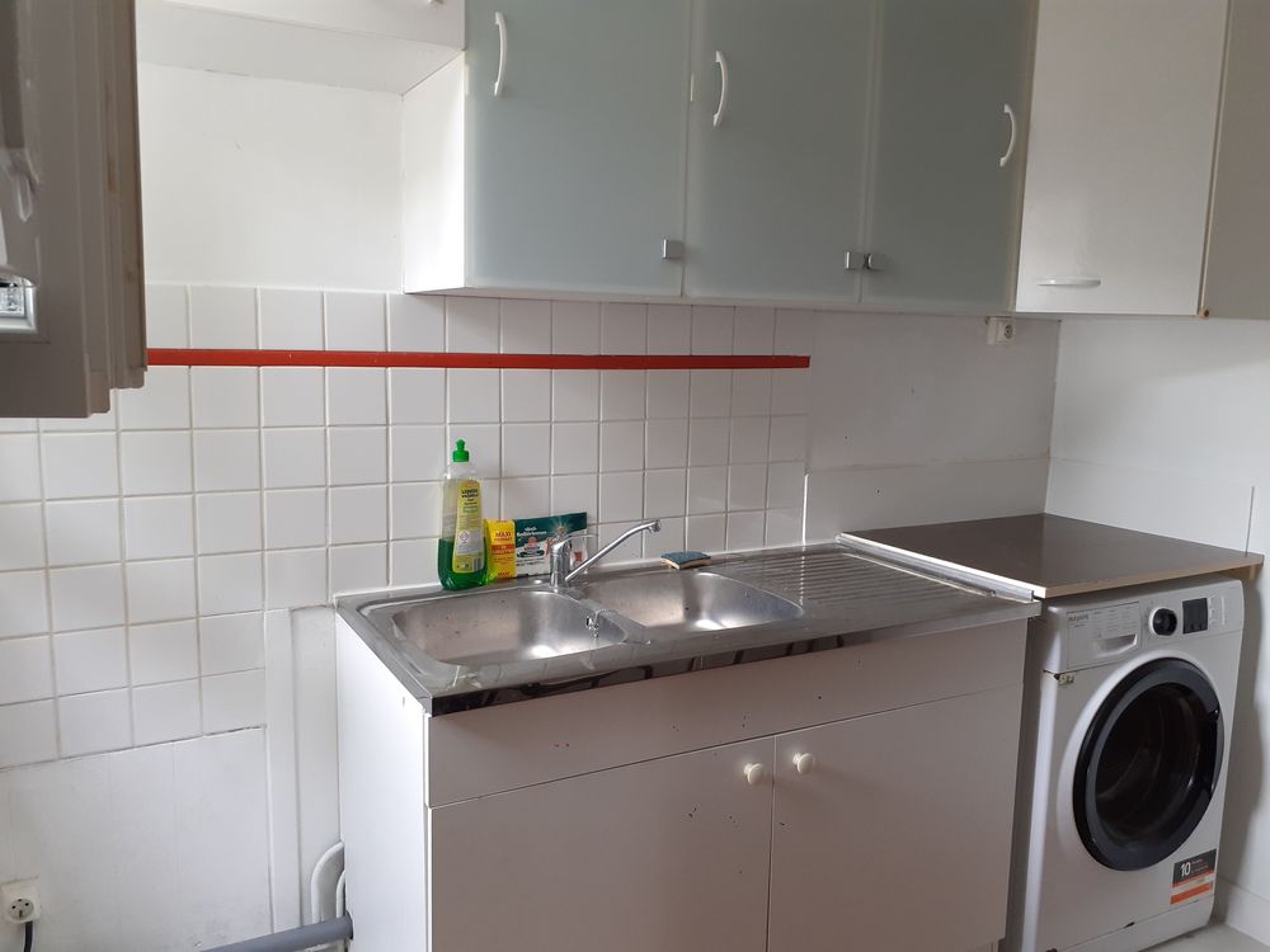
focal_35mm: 27
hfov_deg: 65.3
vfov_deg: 51.4
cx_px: 635
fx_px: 991
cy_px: 476
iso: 100
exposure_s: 1/50
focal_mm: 3.6
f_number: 1.9
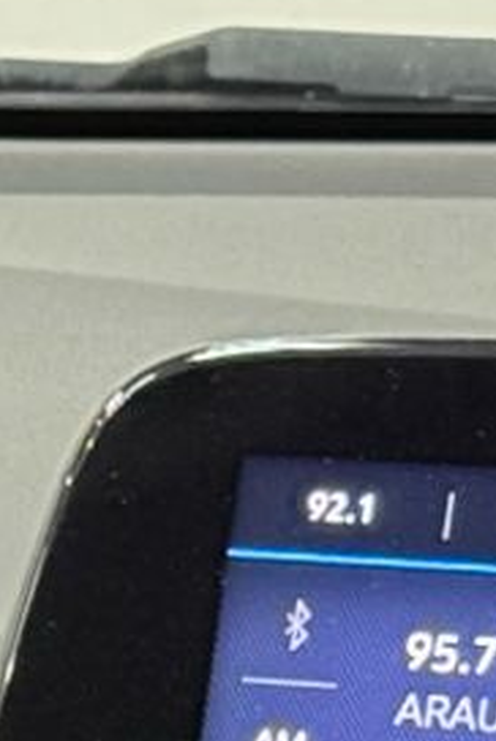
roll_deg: +0.4
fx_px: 7256
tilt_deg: -21.6
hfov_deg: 3.8
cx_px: -793
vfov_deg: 5.6
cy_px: 1790
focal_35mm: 352
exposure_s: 1/40
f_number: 1.78
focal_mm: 6.76
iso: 500
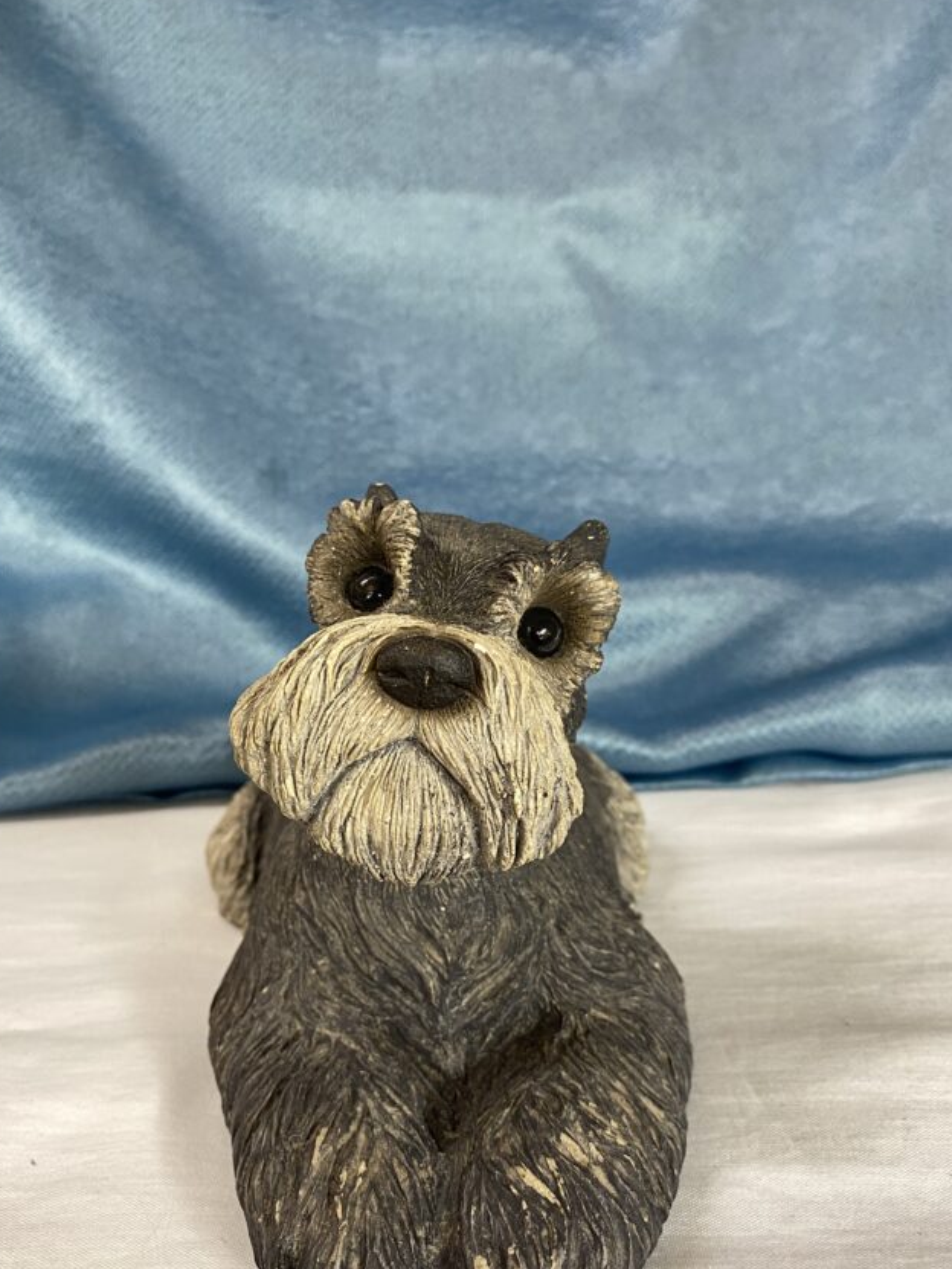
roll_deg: +2.5
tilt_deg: -12.5
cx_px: 416
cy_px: 686
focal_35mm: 32
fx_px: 1173
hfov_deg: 44.1
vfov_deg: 56.7
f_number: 1.8
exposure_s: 1/60
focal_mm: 4.25
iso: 80
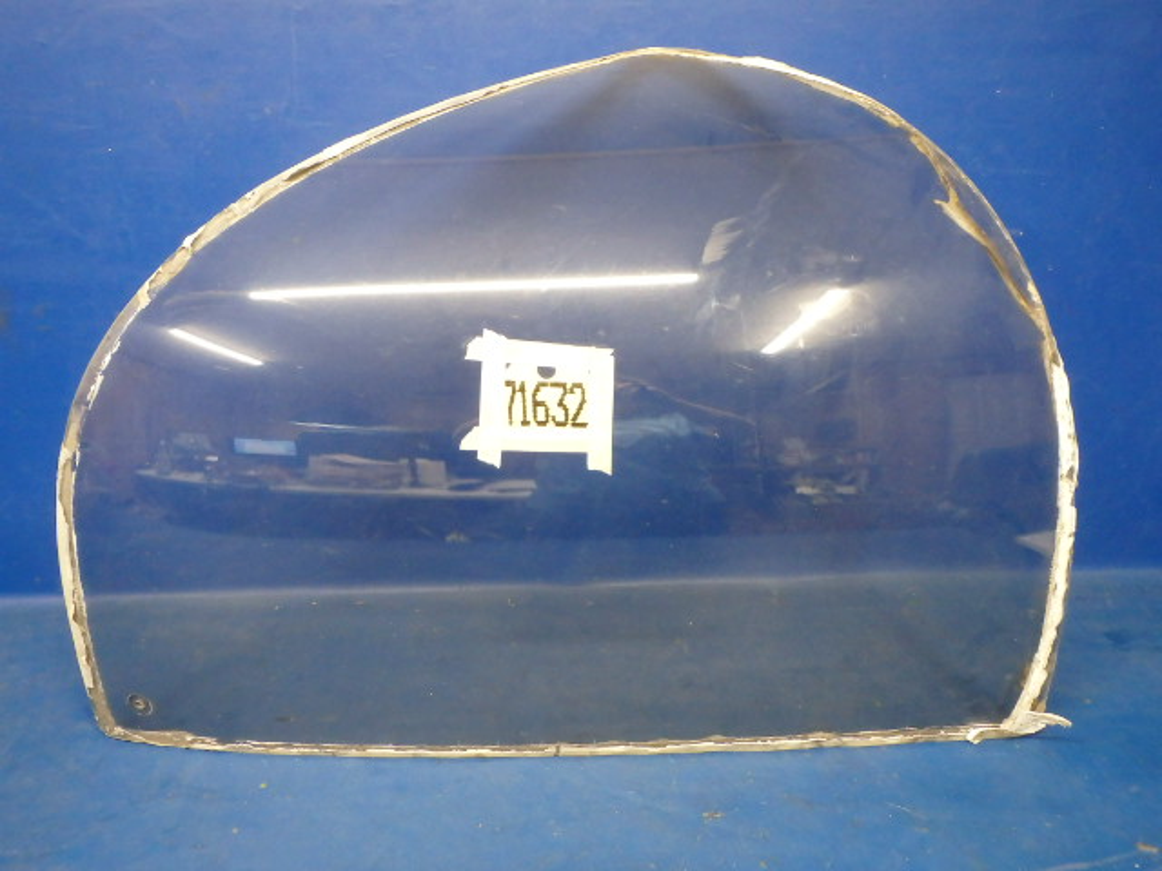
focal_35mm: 28
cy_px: 436
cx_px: 581
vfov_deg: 49.7
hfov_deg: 63.4
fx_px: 940
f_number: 3.9
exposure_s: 1/25
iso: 800
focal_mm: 5
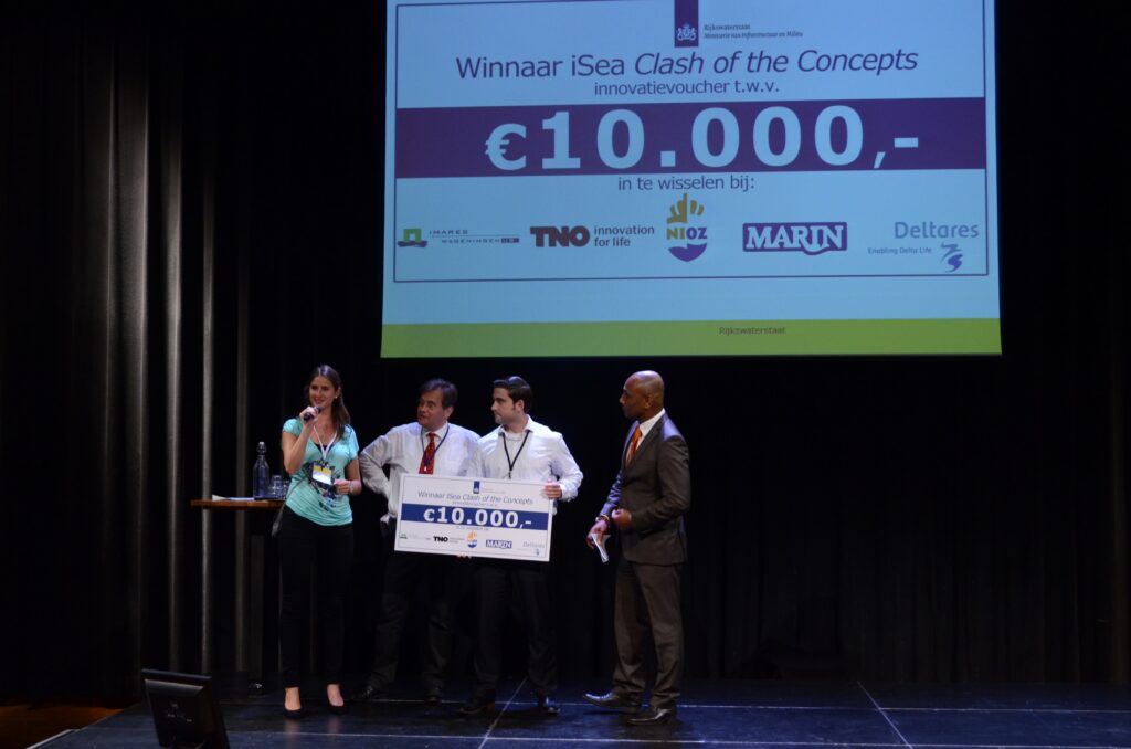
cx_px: 566
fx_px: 1458
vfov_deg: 28.8
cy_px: 374
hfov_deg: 42.4
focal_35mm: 46
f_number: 5
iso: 1250
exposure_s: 1/80
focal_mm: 31
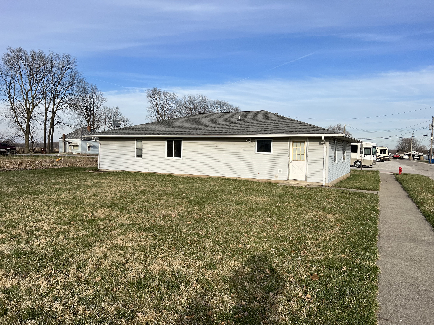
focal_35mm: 26
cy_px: 162
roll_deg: +0.3
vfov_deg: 53.1
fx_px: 326
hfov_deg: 67.3
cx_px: 217
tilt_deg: -2.1
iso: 50
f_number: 1.5
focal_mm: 5.7
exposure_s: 1/3704
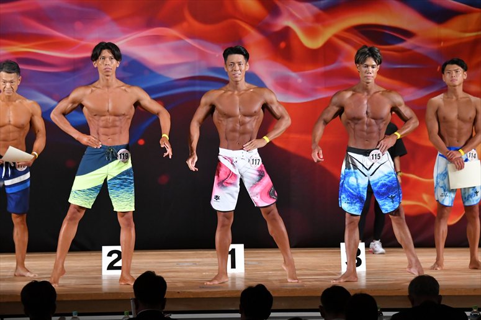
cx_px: 240
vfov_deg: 7.9
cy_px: 160
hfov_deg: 11.8
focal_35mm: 174
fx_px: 2324
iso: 3200
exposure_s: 1/400
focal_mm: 116
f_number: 5.6
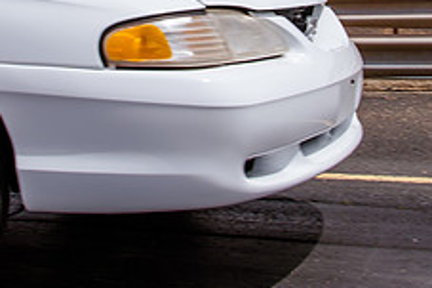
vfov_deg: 15.3
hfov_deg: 23.6
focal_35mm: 86
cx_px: 158
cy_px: -56
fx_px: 1031
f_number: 10
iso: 200
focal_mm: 24
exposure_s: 1/500
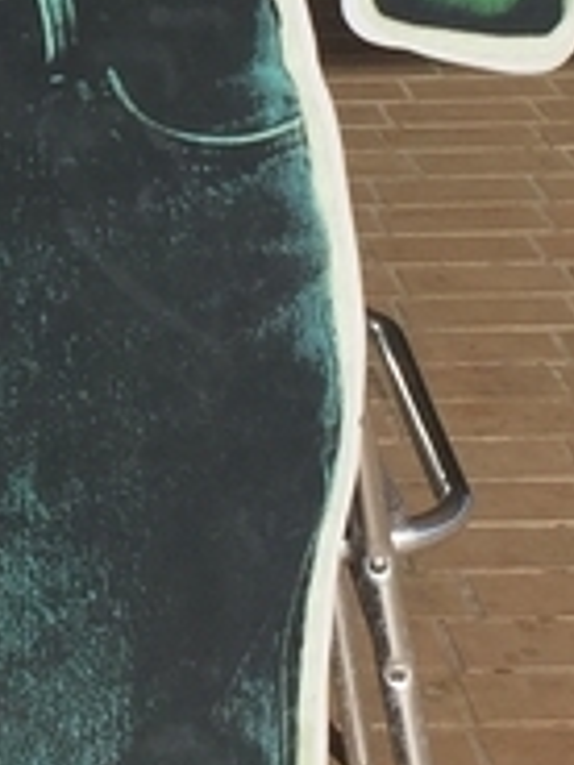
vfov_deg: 12.1
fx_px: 3560
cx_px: -92
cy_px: -8
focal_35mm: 161
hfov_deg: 9.1
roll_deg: +0.7
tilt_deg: -15.5
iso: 32
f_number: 2.2
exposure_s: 1/4950
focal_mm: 4.15
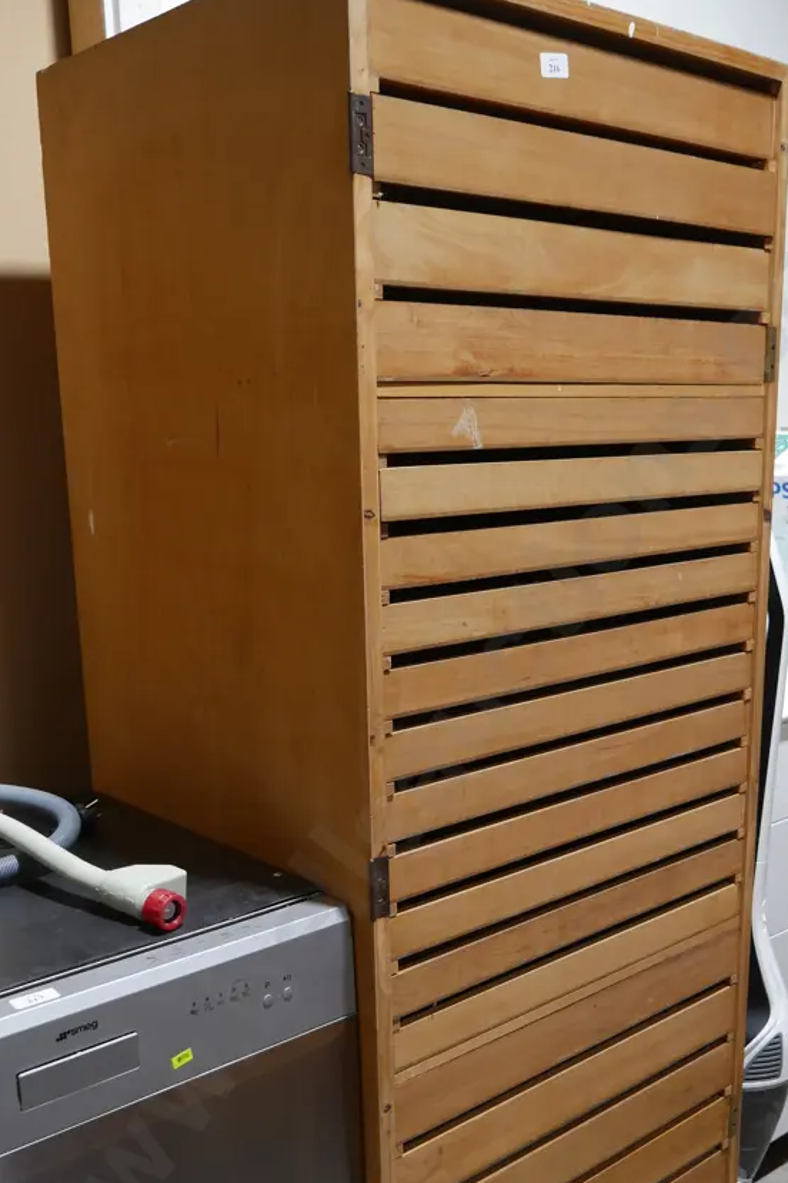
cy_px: 706
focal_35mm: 36
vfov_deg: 52.8
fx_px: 1183
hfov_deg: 36.7
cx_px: 479
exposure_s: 1/60
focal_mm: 14
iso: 320
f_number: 3.5
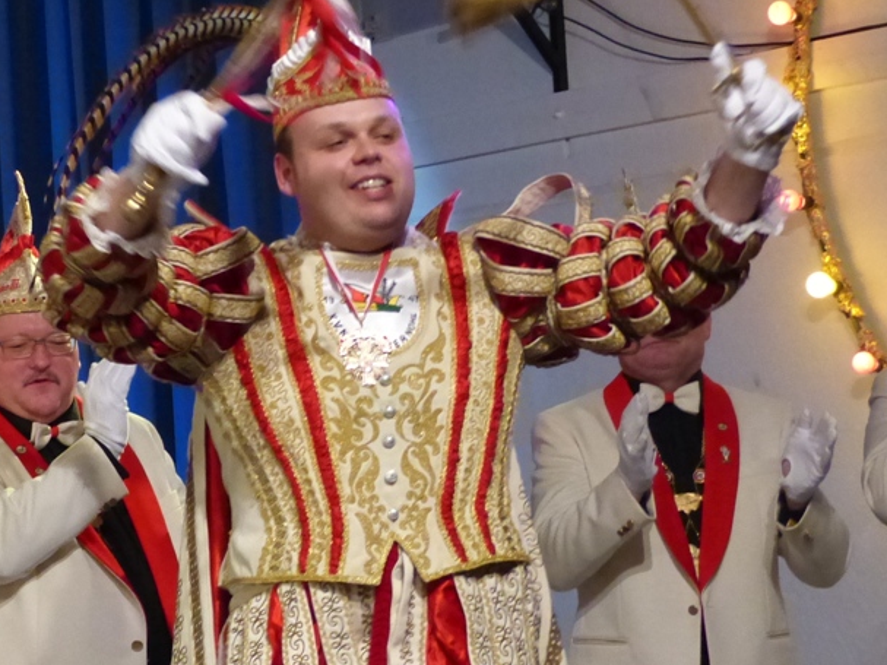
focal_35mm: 176
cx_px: 127
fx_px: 4509
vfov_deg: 8.4
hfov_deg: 11.2
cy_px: 538
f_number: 2.8
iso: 800
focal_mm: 16
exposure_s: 1/100
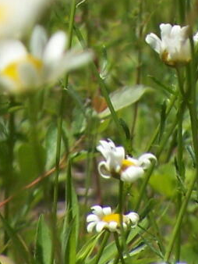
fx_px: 8851
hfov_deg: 1.3
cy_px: -171
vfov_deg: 1.7
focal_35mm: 1162
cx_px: 76
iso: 80
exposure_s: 1/800
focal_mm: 47.7
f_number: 5
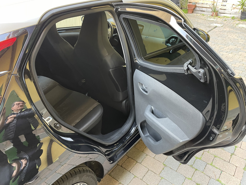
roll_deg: -0.2
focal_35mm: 26
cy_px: 92
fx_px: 185
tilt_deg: -32.2
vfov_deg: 53.1
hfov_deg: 67.3
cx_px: 123
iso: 200
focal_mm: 4.2
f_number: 1.6
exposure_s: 1/60
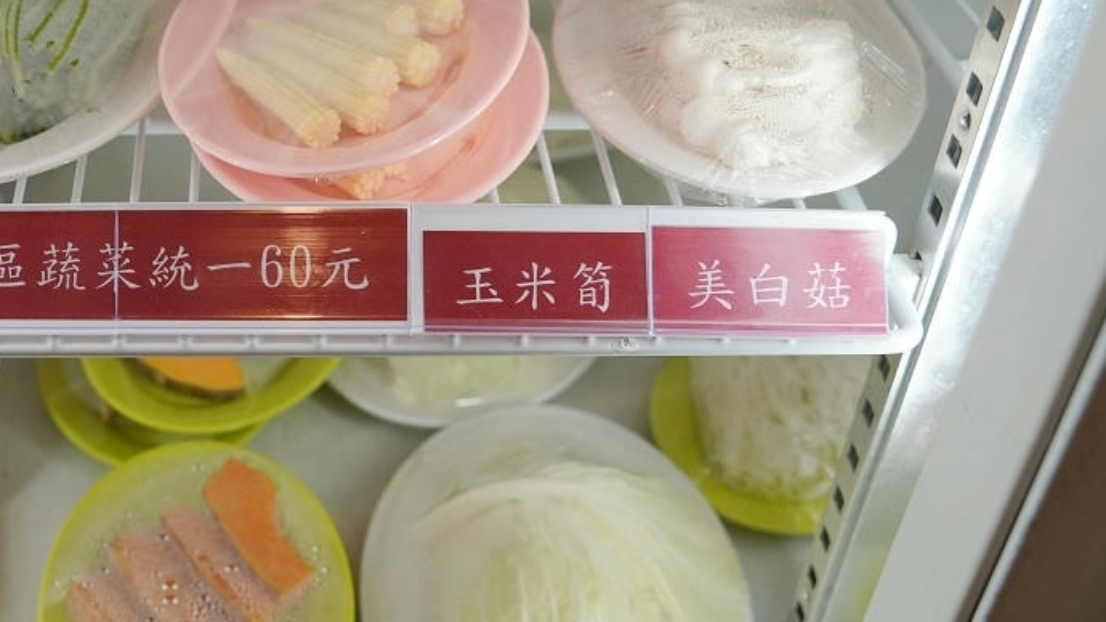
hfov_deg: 38.4
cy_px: 311
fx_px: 1496
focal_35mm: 51
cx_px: 162
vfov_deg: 23.5
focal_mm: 28
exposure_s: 1/160
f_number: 4
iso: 500
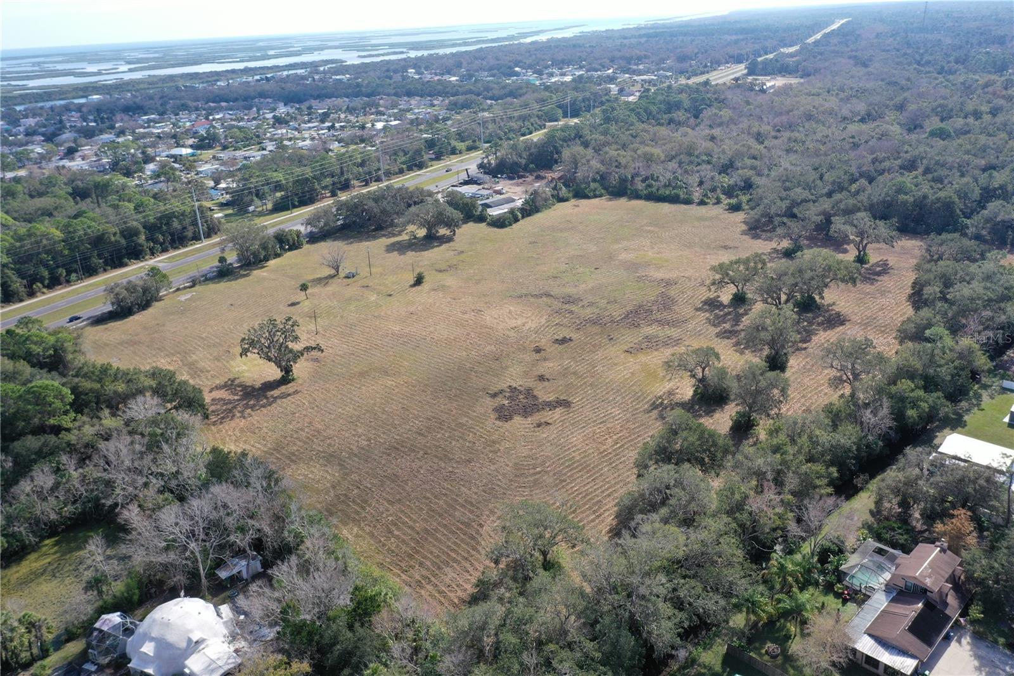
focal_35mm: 28
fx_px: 788
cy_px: 338
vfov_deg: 46.4
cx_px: 507
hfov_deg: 65.5
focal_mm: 10.26
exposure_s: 1/320
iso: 100
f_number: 5
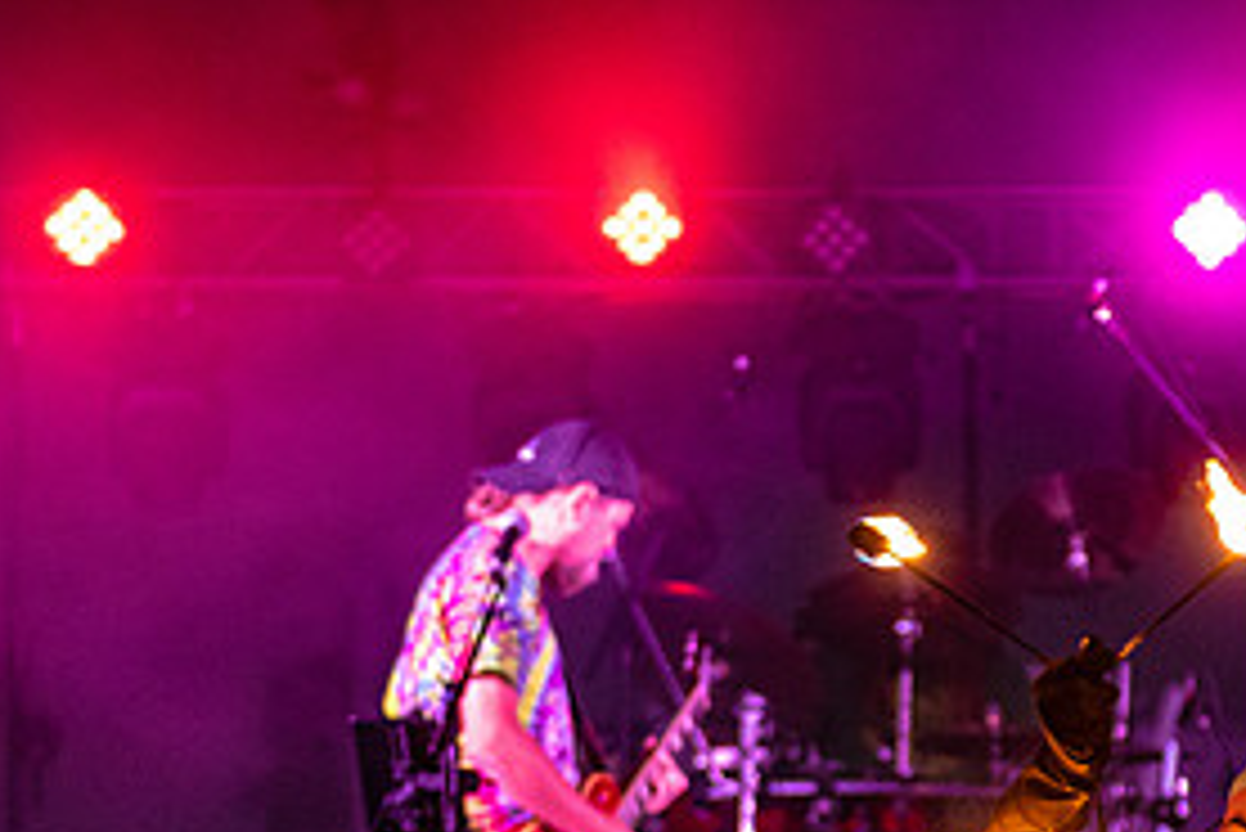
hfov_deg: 13.9
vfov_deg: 9.3
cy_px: 760
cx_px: 991
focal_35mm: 147
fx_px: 5090
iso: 3200
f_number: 2.8
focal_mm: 66
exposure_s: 1/160
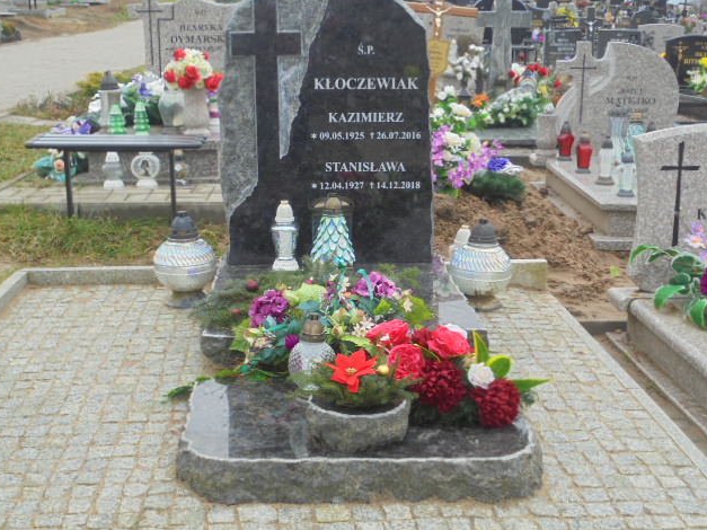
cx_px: 348
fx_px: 1021
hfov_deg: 38.2
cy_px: 262
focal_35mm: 50
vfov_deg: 29.1
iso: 100
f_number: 4.8
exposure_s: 1/50
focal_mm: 8.9
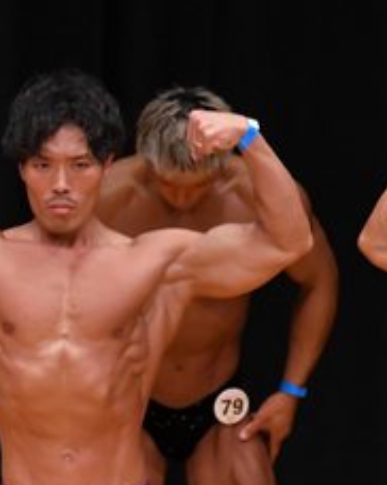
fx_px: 13046
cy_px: 515
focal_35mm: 910
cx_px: -216
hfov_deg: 1.7
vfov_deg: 2.1
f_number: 5.6
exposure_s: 1/400
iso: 3200
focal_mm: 190
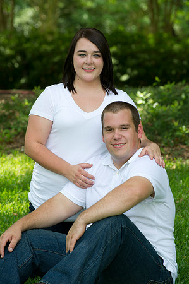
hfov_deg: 8.1
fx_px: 1342
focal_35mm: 170
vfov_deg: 12.1
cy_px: 142
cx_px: 94
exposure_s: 1/200
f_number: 5.6
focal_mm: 170
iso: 400
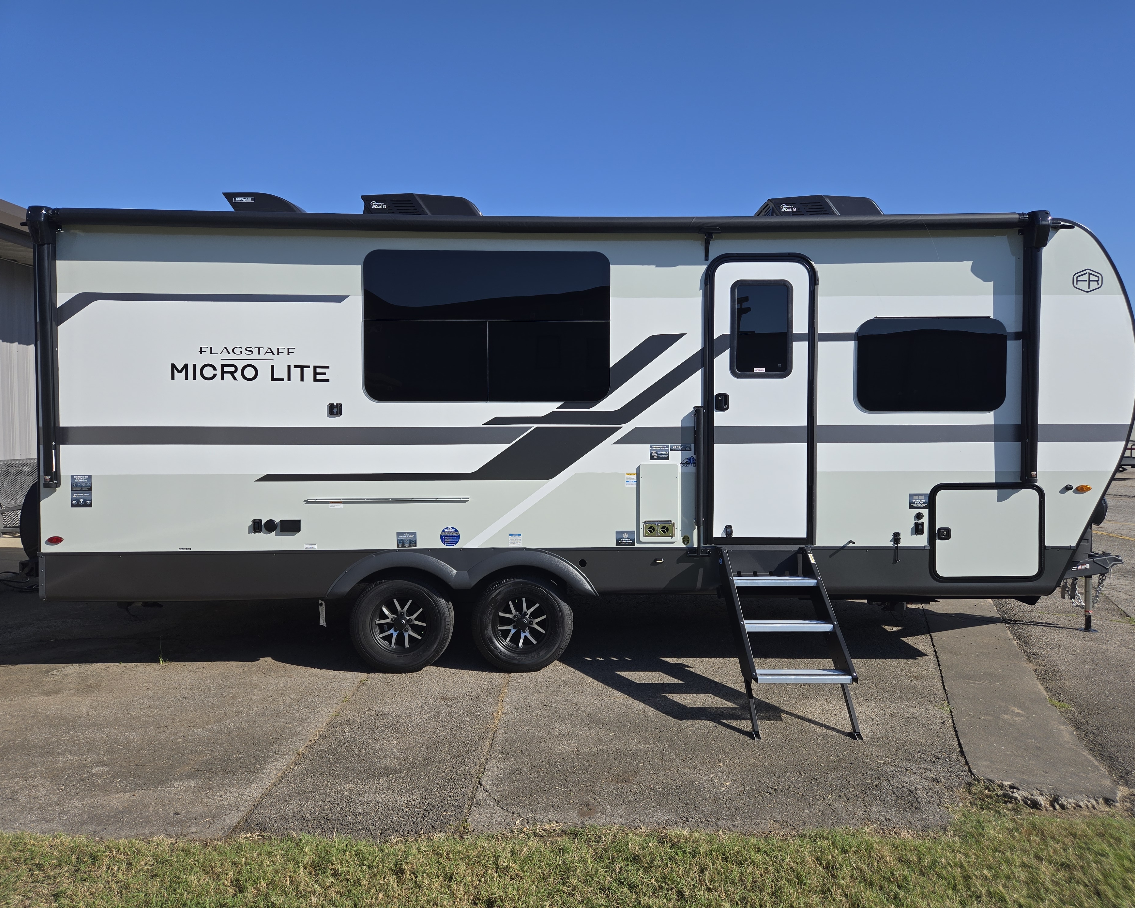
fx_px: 806
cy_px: 454
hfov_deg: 70.3
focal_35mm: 24
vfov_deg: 58.8
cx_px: 589
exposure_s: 1/2216
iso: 25
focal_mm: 5.4
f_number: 1.8
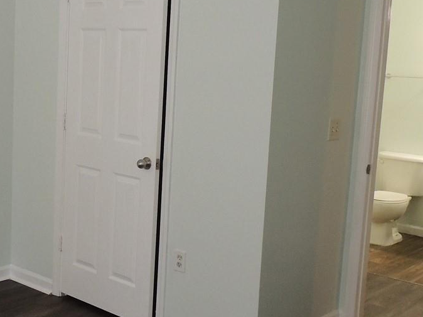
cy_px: 167
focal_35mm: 57
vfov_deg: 25.6
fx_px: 696
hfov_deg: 33.5
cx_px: 143
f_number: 3
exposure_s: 1/30
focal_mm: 4.3
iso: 360
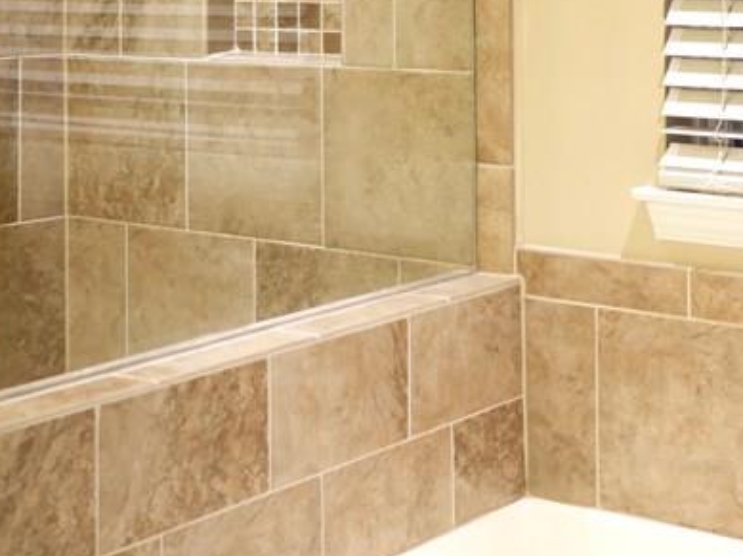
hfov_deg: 24.7
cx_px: 346
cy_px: -75
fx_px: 1694
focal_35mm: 79
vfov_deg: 17.9
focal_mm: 15
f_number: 1.7
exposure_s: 1/80
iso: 200
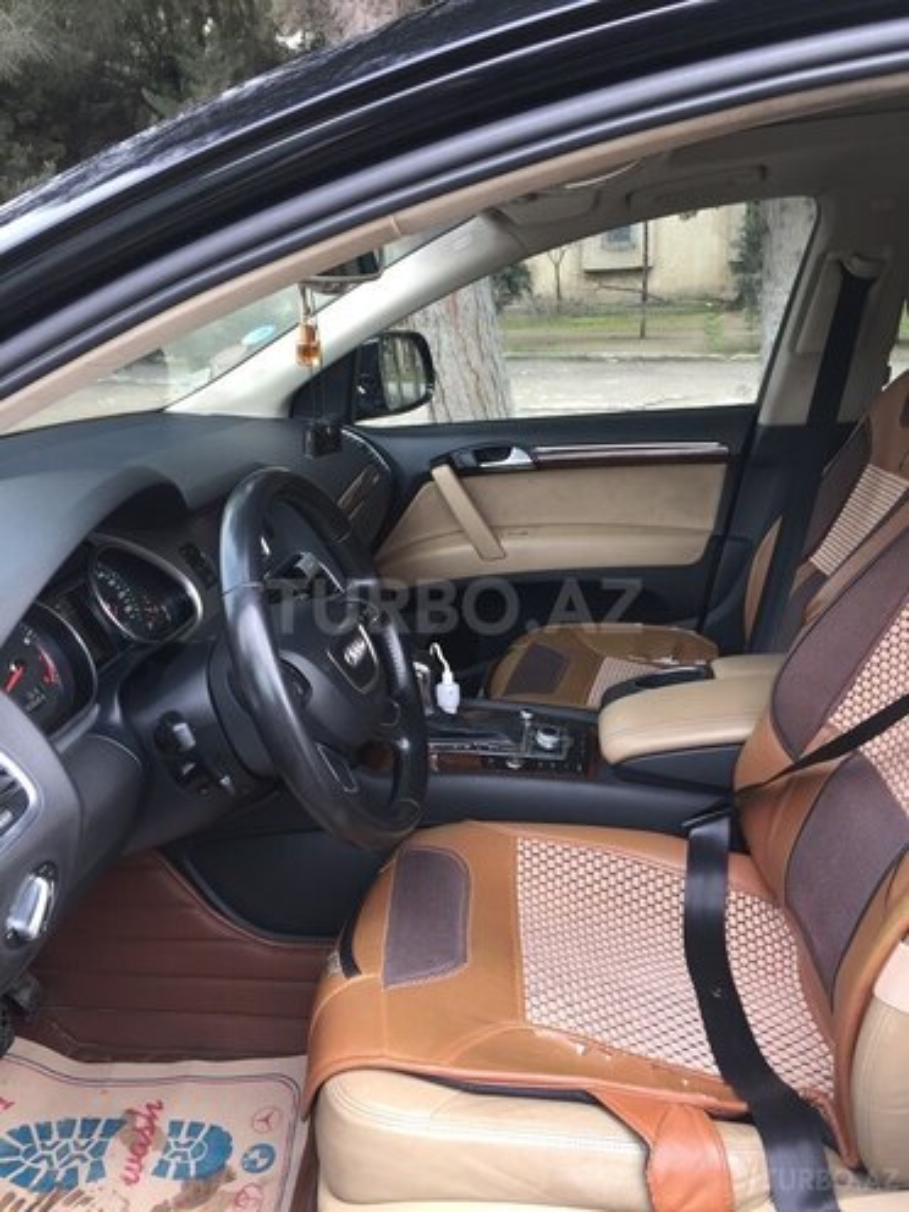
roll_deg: +2.8
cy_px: 606
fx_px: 1015
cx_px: 454
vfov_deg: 61.7
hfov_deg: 48.2
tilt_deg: -16.1
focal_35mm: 29
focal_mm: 4.15
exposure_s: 1/100
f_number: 2.2
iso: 40
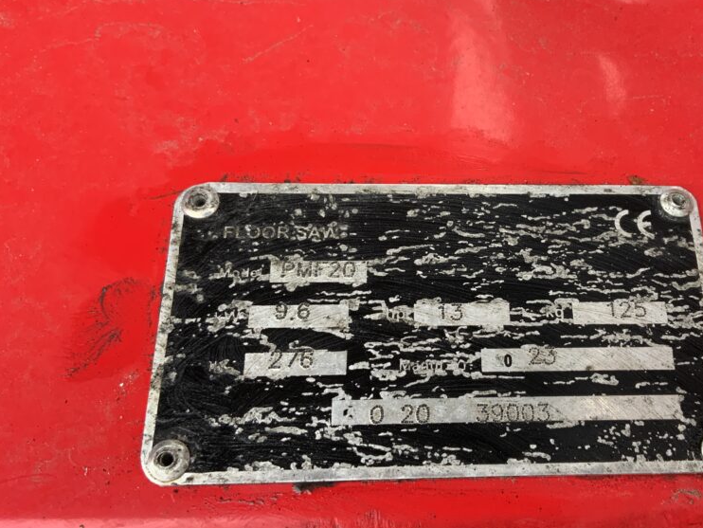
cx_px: 481
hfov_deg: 45.9
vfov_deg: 36.0
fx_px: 813
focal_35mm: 40
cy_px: 246
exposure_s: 1/122
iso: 50
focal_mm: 3
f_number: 1.8
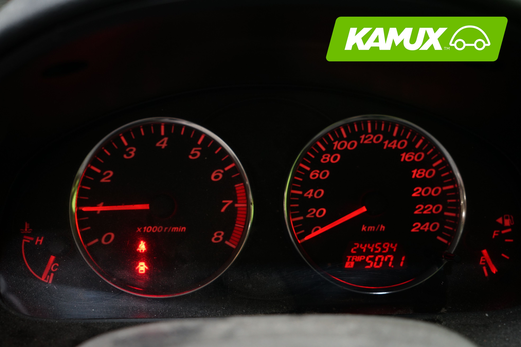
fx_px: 593
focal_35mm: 41
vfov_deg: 32.6
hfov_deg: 47.4
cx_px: 260
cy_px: 174
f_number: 4.5
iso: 640
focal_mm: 41
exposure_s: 1/25
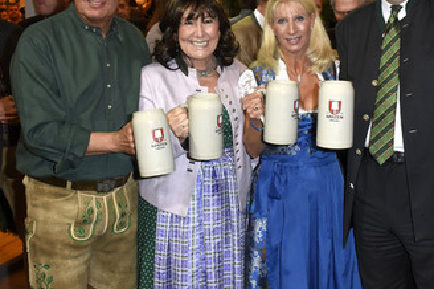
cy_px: 97
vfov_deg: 24.2
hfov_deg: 35.7
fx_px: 671
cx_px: 260
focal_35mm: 56
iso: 1000
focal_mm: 27
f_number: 6.3
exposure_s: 1/160
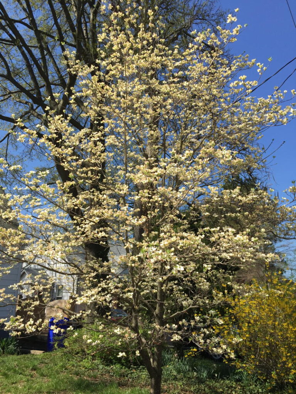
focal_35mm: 29
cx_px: 148
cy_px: 197
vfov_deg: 61.7
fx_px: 331
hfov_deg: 48.2
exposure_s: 1/1721
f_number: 2.2
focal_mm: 4.15
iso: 32
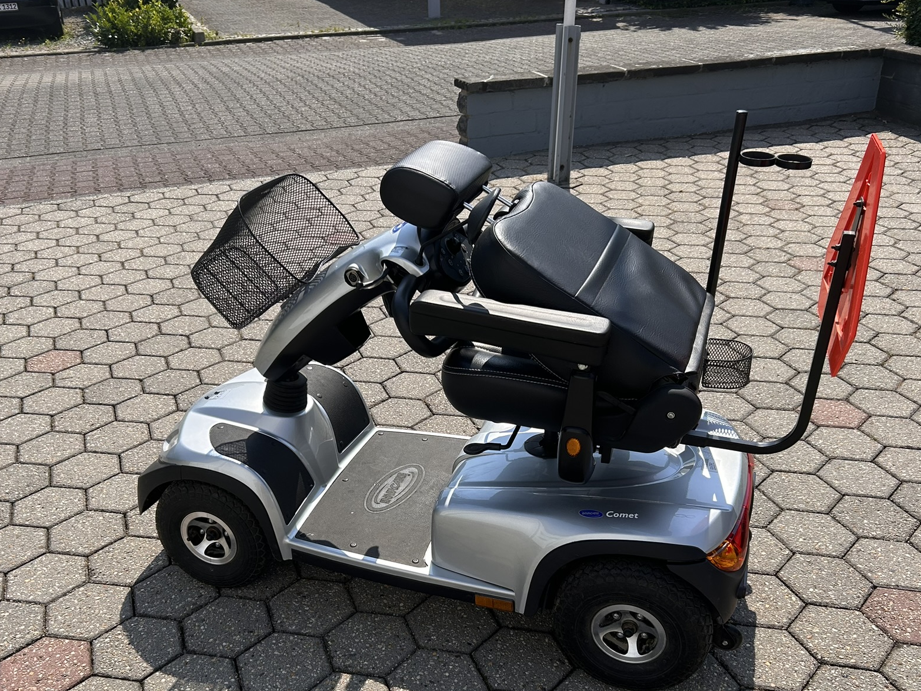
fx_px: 905
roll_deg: +2.3
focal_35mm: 34
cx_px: 429
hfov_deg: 53.9
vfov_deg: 41.5
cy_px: 435
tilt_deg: -30.4
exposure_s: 1/3704
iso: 50
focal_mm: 5.7
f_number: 1.5
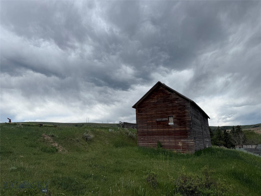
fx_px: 181
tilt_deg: +13.2
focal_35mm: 24
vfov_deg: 56.8
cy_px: 98
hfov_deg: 71.6
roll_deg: +1.3
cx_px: 130
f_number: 1.78
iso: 80
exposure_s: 1/6173
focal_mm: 6.76
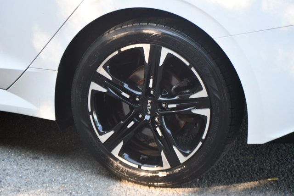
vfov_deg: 12.7
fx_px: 882
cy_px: 98
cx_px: 147
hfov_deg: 18.9
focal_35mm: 108
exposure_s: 1/125
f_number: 4.8
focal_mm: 72
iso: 800
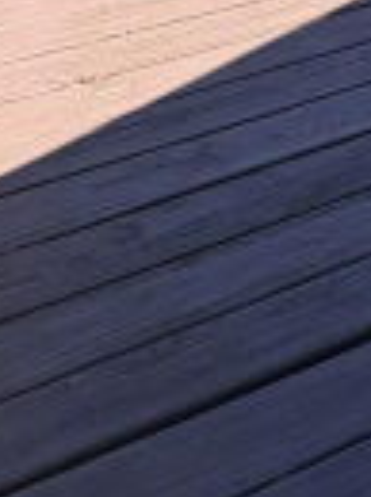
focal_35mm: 72
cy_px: -518
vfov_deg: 17.9
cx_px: 562
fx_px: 1032
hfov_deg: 18.1
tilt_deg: +0.0
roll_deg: -1.2
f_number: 2.2
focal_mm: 2.22
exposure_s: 1/1160
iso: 50
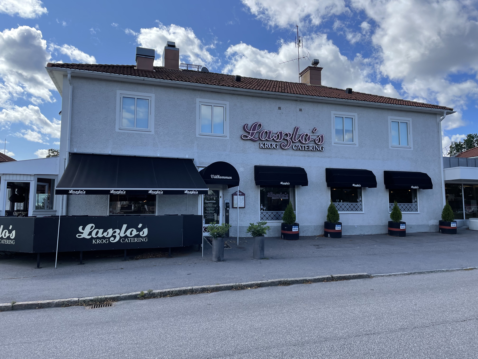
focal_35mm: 26
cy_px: 180
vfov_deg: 53.1
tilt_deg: +5.9
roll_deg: +0.5
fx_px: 359
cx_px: 239
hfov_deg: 67.3
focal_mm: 4.2
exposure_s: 1/2212
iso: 32
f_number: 1.6
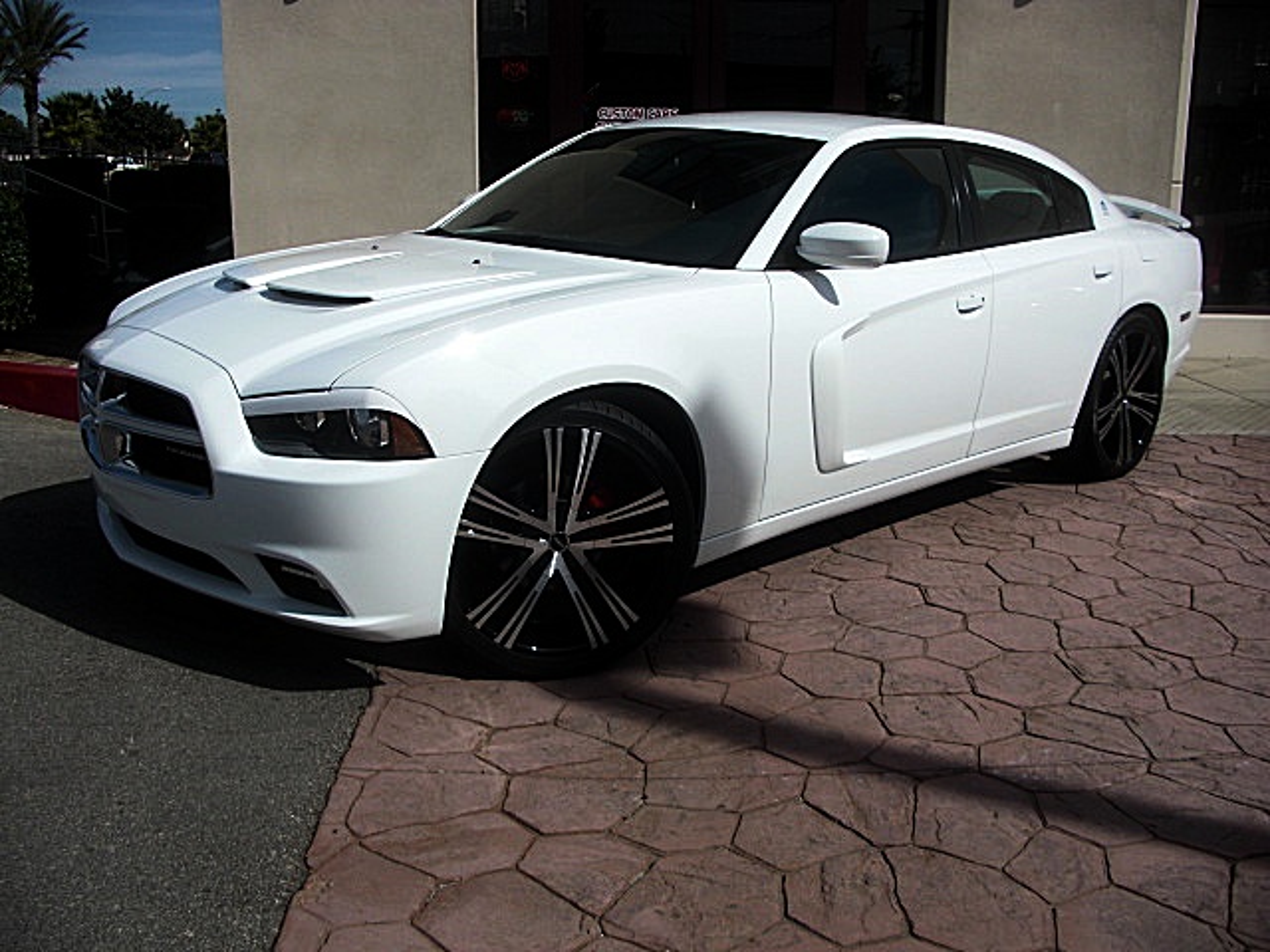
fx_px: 1321
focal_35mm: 36
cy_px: 476
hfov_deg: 51.4
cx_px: 635
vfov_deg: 39.7
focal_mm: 6.3
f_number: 7.9
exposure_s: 1/250
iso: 50
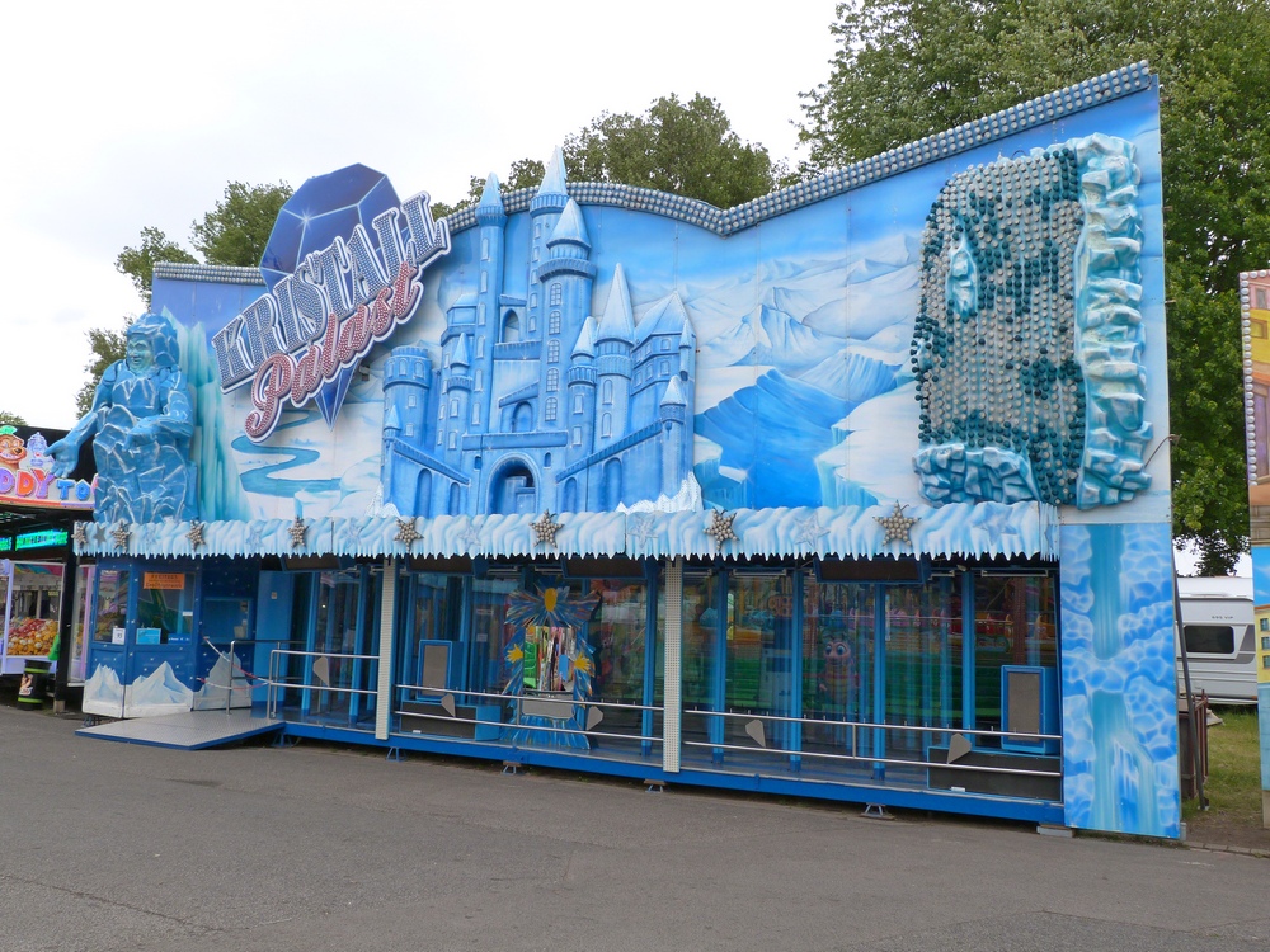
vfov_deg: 46.8
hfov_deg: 60.0
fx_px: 1101
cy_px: 476
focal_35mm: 30
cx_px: 635
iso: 100
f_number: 5
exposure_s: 1/250
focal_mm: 5.3
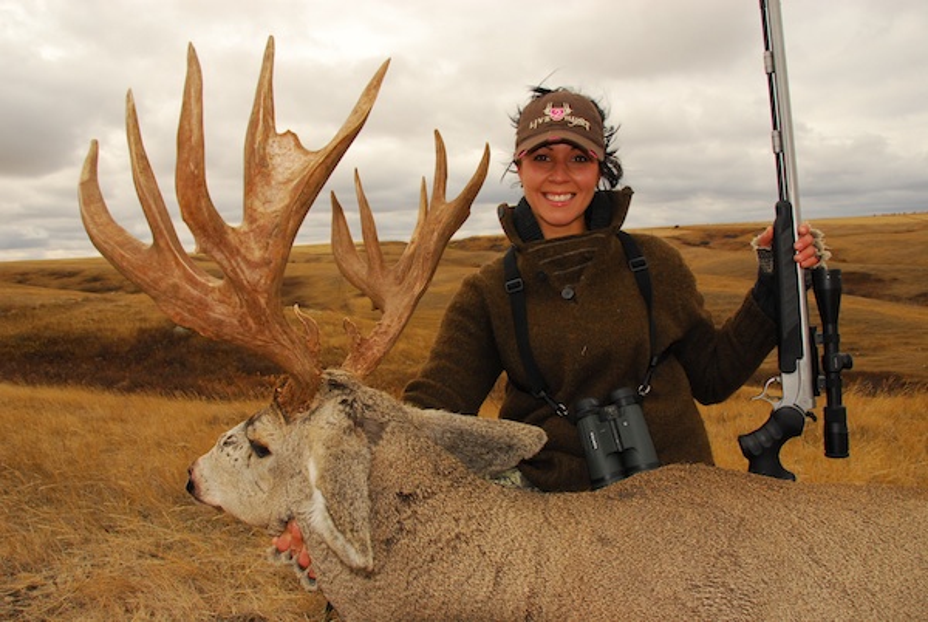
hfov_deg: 67.3
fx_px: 697
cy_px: 311
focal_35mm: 27
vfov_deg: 48.1
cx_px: 464
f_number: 10
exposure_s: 1/250
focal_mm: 18
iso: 400
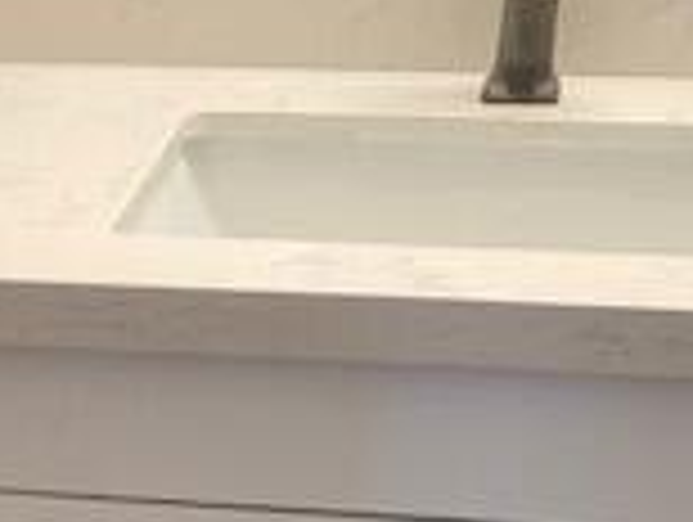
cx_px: -162
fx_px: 2165
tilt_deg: -31.6
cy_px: 886
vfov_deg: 12.7
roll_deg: +3.4
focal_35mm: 108
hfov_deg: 17.3
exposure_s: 1/60
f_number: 1.8
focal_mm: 4.25
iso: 80
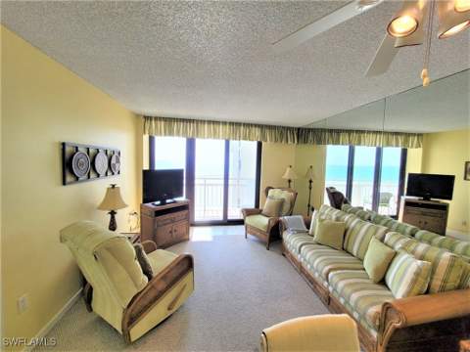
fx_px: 177
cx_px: 235
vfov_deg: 89.9
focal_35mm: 13
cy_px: 176
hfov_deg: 106.2
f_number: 2.2
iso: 40
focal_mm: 1.74
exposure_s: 1/134
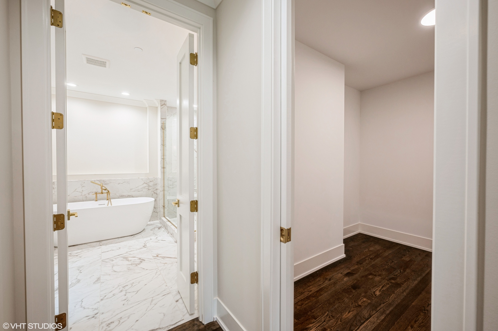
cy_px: 166
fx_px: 194
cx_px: 249
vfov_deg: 81.1
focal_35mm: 14
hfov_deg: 104.3
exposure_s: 1/5
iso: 200
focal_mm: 14
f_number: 8
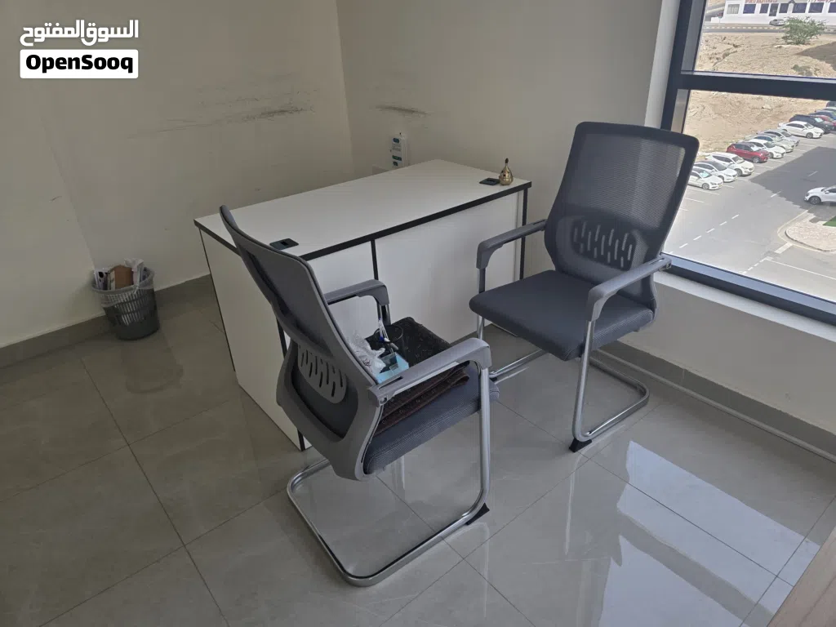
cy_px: 314
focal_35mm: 23
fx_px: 555
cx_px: 418
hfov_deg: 73.9
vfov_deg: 58.9
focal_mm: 6.3
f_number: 1.7
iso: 64
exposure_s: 1/180
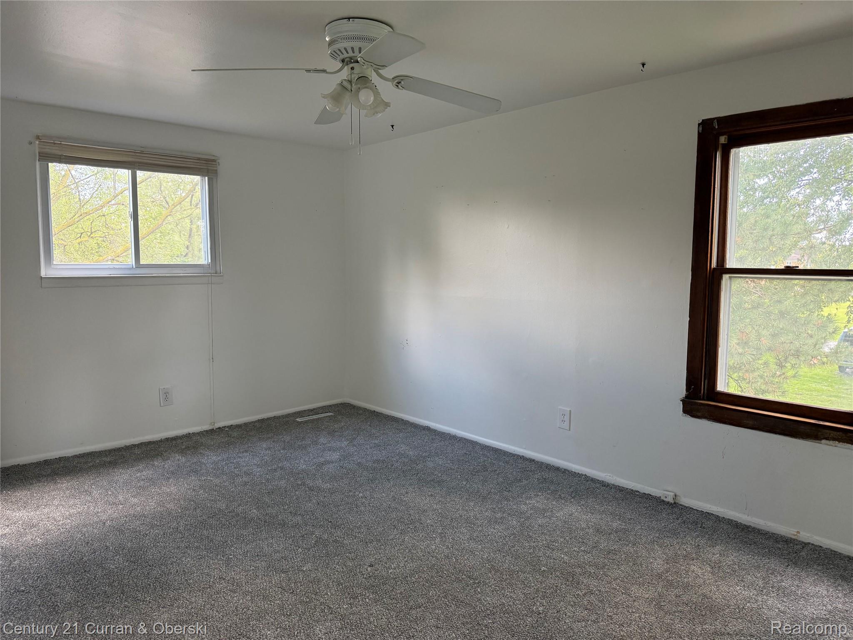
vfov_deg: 56.8
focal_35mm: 24
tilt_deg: -4.9
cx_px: 426
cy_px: 320
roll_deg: +0.4
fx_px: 591
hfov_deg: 71.6
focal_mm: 6.76
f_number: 1.78
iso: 200
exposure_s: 1/121
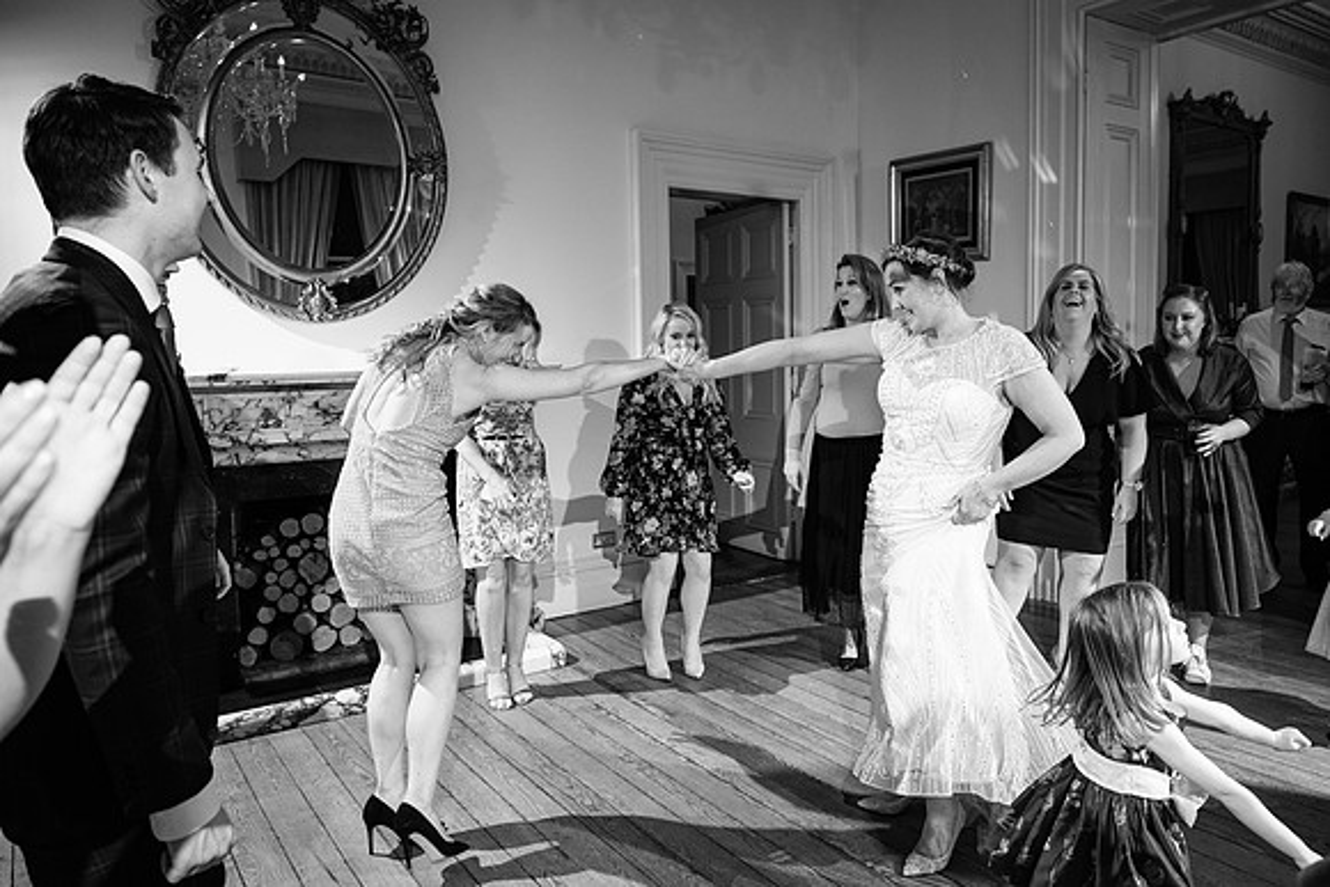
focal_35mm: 25
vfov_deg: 51.3
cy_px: 427
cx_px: 690
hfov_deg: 71.5
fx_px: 923
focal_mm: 16
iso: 500
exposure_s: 1/200
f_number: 2.8
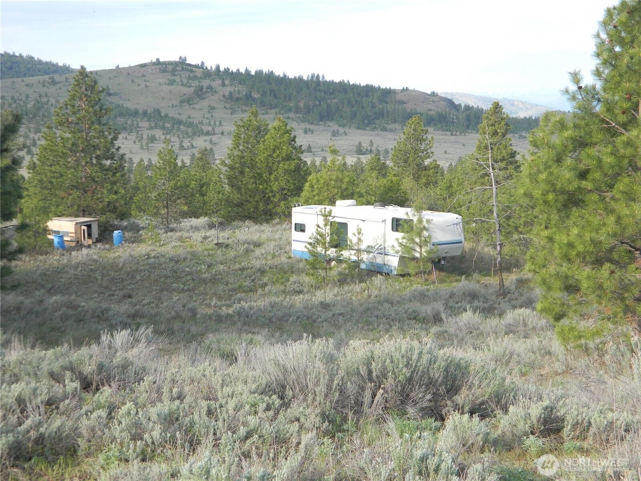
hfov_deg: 33.8
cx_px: 320
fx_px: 1055
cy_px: 240
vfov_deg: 25.7
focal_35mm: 57
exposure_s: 1/400
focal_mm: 10.2
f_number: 3.8
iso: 140
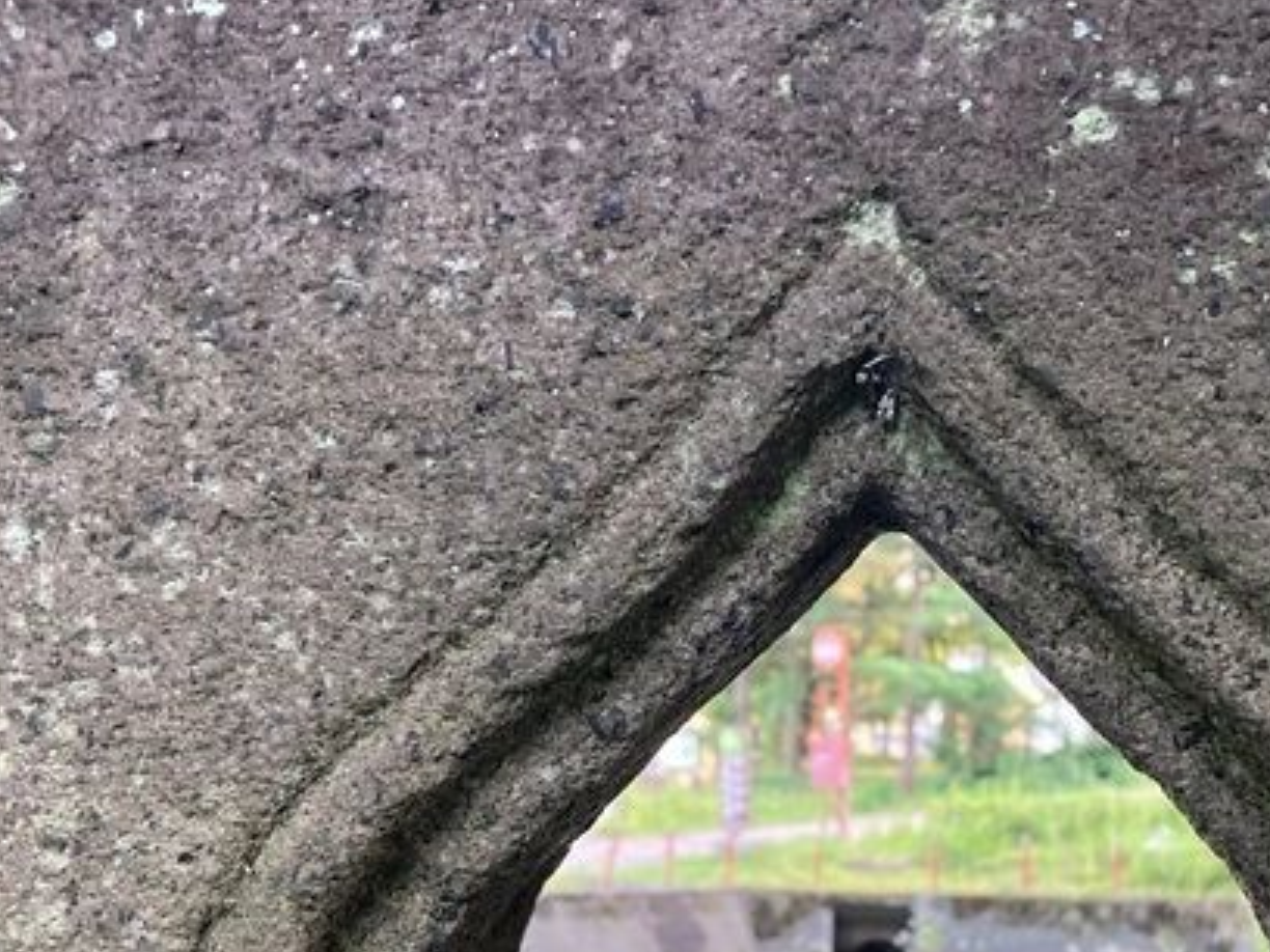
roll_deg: -2.0
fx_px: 2055
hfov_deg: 34.1
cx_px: 836
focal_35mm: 56
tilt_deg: +0.7
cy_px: 817
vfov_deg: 25.5
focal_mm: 3.99
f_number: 1.8
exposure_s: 1/78
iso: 80
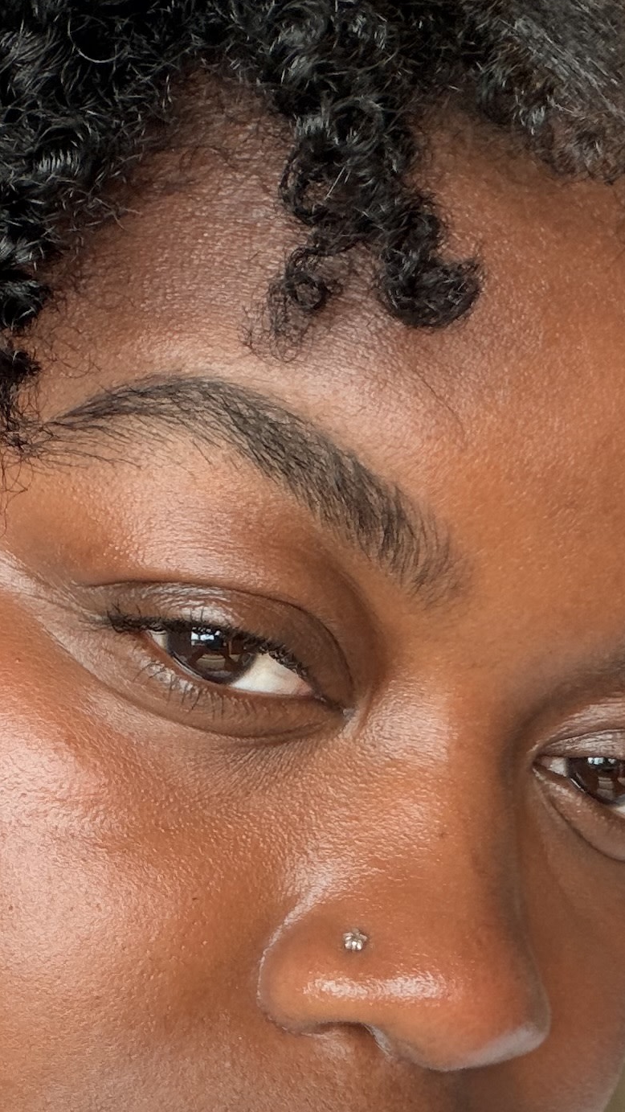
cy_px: 925
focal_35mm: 73
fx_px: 2151
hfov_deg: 16.2
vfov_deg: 28.2
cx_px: 4
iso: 64
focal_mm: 2.7
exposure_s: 1/121
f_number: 1.9
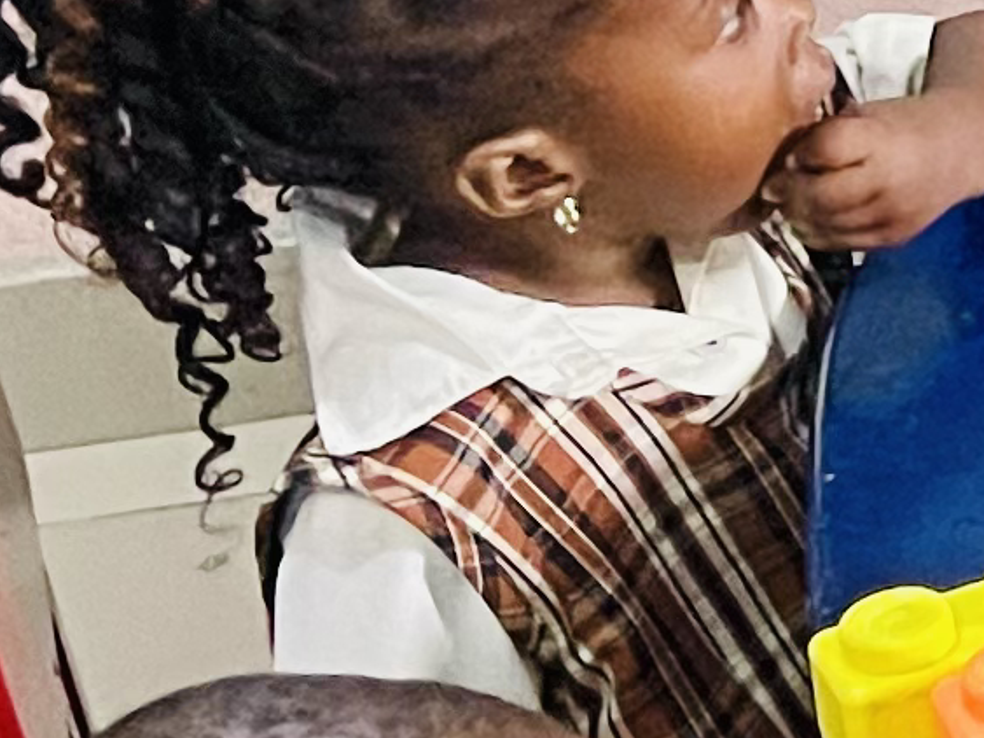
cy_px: -248
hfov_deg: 9.6
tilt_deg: -23.1
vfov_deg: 8.2
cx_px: 2517
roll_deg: +2.6
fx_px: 5087
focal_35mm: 179
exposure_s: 1/55
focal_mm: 5.1
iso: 500
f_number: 1.6
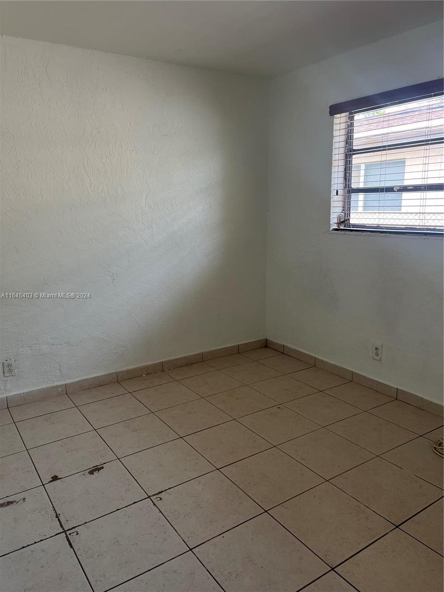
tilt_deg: -11.3
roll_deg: +0.9
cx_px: 222
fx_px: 445
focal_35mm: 26
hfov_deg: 53.1
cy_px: 296
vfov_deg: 67.3
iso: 80
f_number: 1.6
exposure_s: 1/120
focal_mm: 5.1
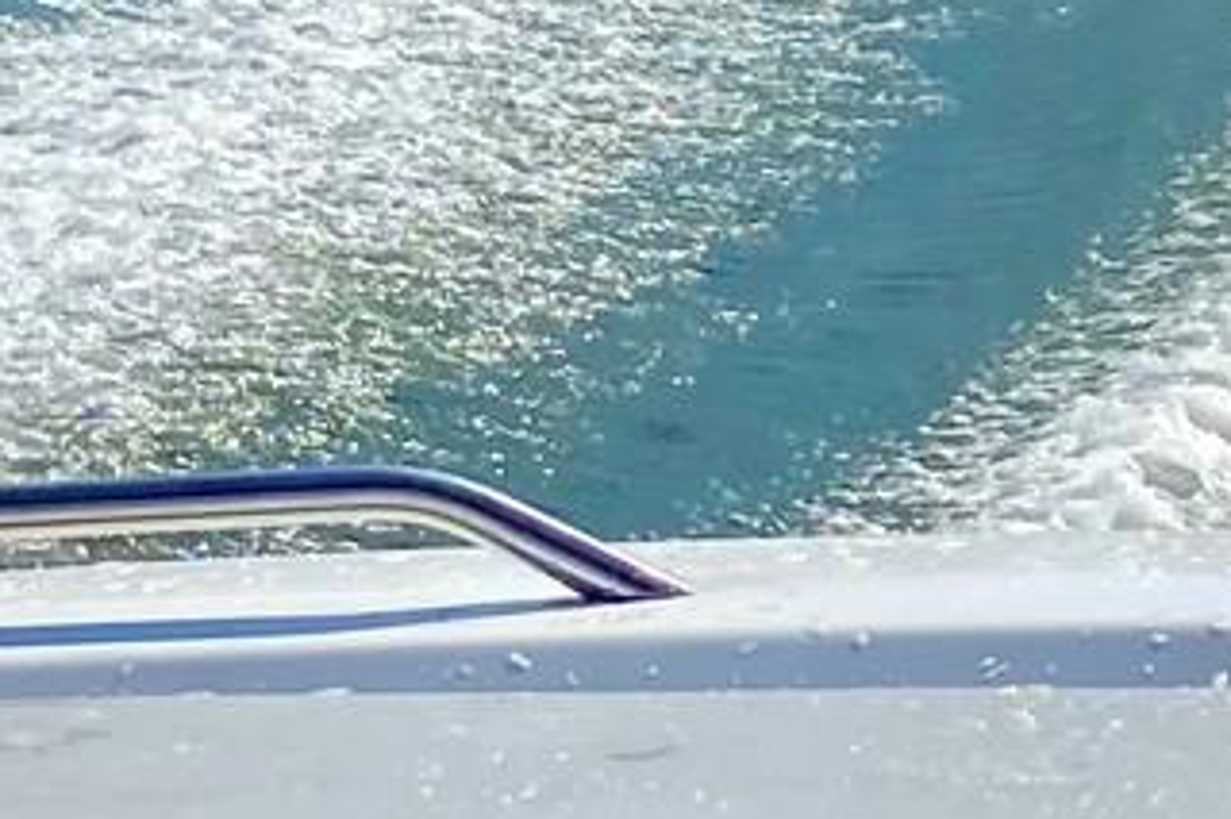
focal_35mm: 173
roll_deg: +1.3
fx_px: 5912
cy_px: -392
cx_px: 1250
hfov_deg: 11.8
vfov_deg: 7.8
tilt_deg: -1.9
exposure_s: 1/5236
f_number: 1.8
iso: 32
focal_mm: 4.25
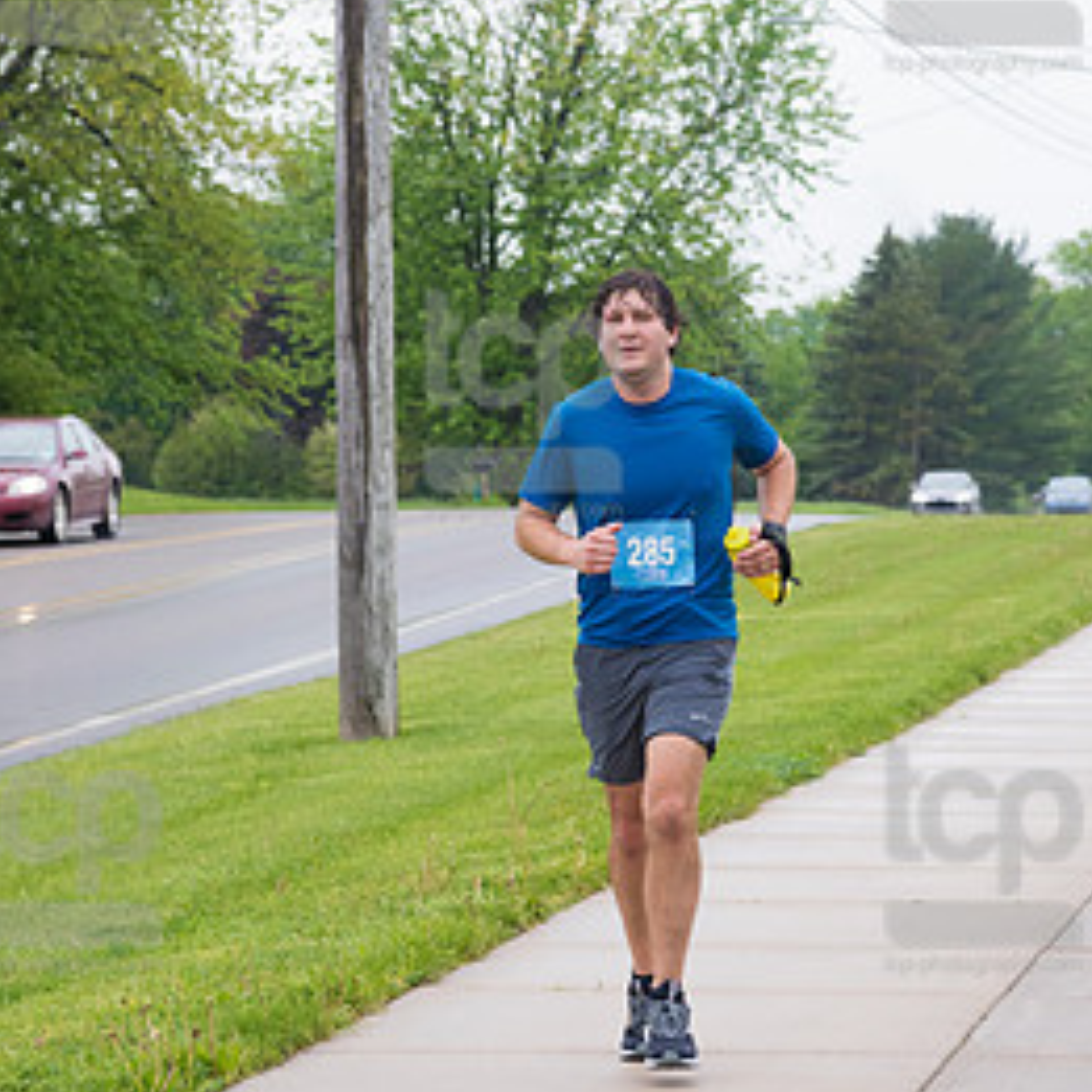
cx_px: 523
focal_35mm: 176
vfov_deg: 9.9
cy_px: 406
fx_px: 6282
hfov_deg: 9.9
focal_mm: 120
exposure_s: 1/640
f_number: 6.3
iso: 1000
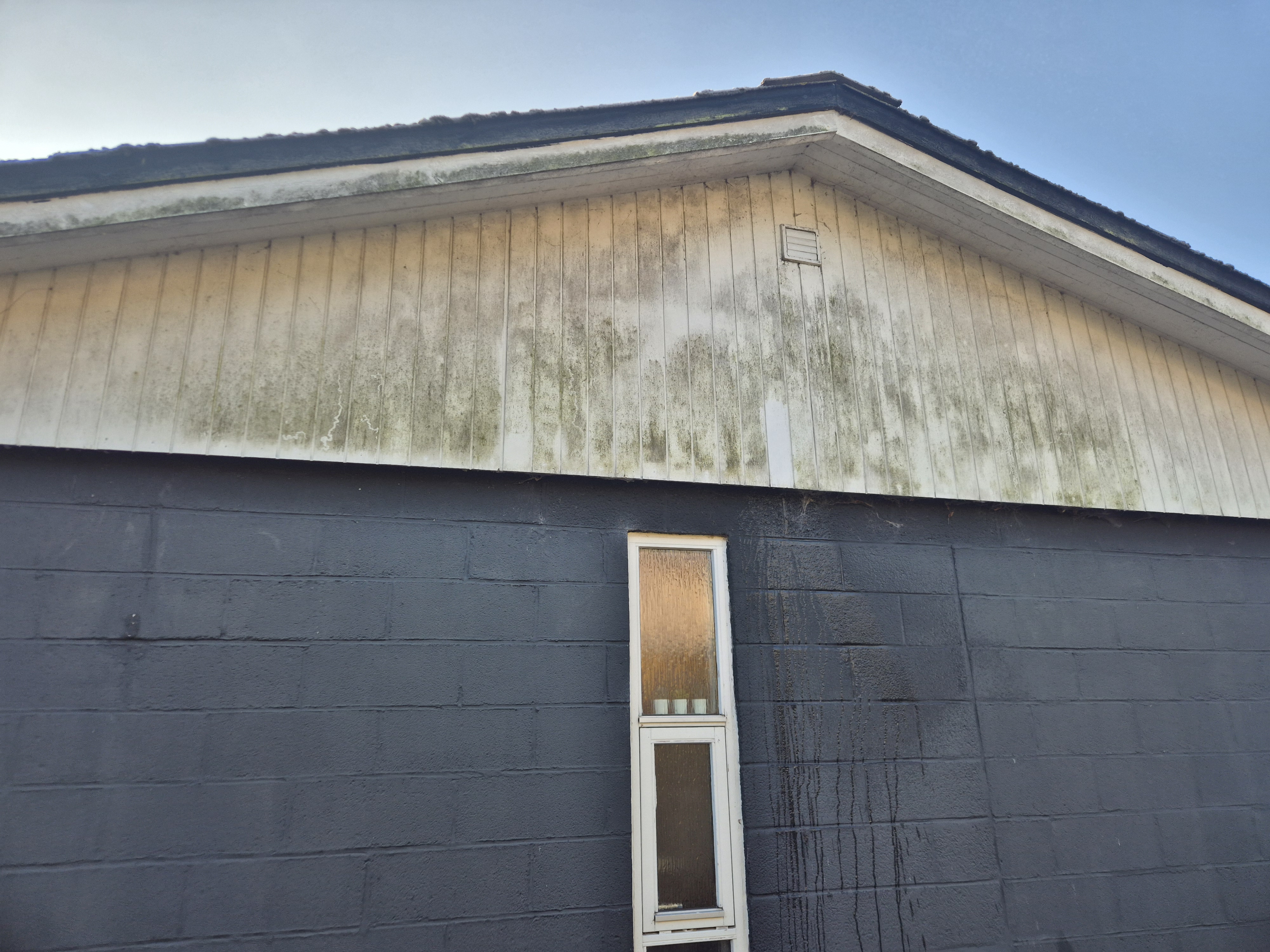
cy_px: 476
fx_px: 844
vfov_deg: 58.9
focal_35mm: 23
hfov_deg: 73.9
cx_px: 635
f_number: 1.8
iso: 25
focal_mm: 5.4
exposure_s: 1/780
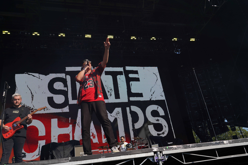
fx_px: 214
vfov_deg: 42.3
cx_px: 121
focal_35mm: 31
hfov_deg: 60.3
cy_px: 80
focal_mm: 30
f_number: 8
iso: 100
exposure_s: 1/500
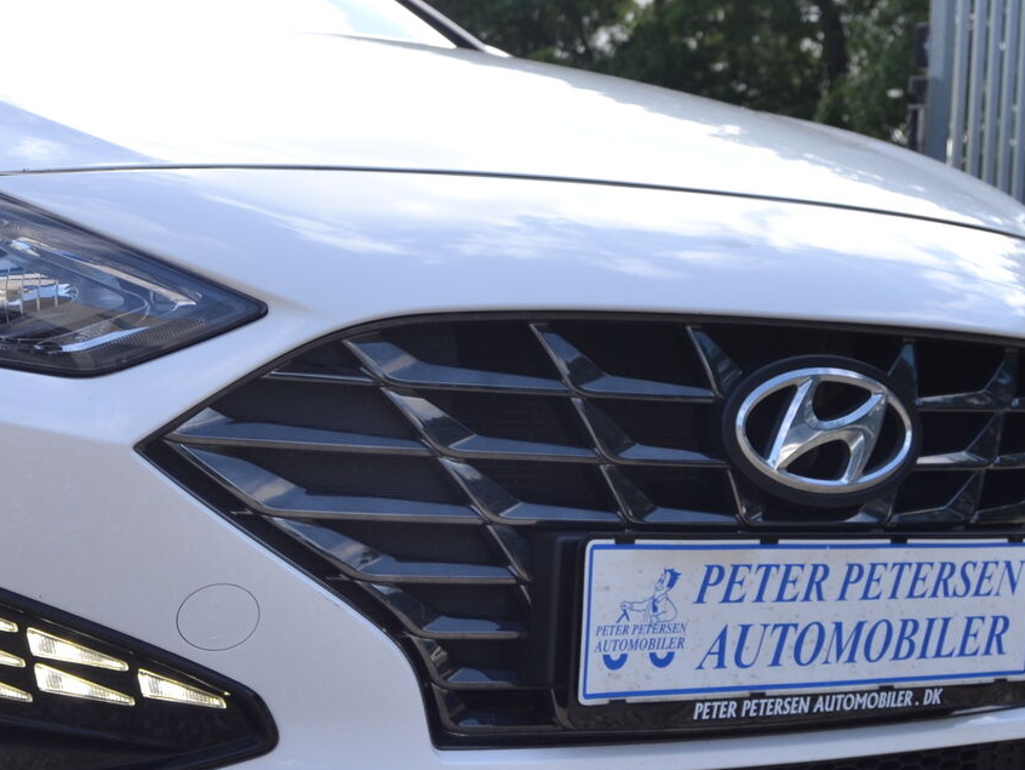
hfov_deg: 26.2
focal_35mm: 72
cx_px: 110
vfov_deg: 20.4
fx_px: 2133
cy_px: 398
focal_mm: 22
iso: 100
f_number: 6.3
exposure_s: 1/160
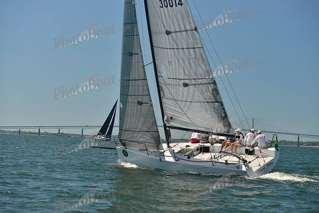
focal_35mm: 70
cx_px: 160
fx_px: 620
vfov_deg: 19.5
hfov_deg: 28.8
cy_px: 106
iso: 280
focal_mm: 70
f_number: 5
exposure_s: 1/1250
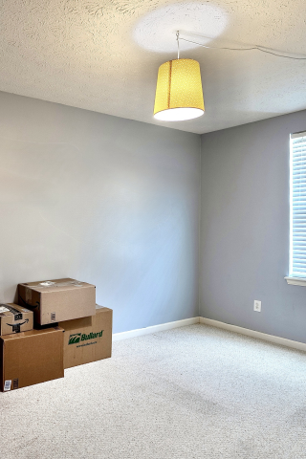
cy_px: 222
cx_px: 83
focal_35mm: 26
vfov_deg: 69.8
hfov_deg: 48.3
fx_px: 329
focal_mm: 16.5
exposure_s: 1/60
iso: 200
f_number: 7.1
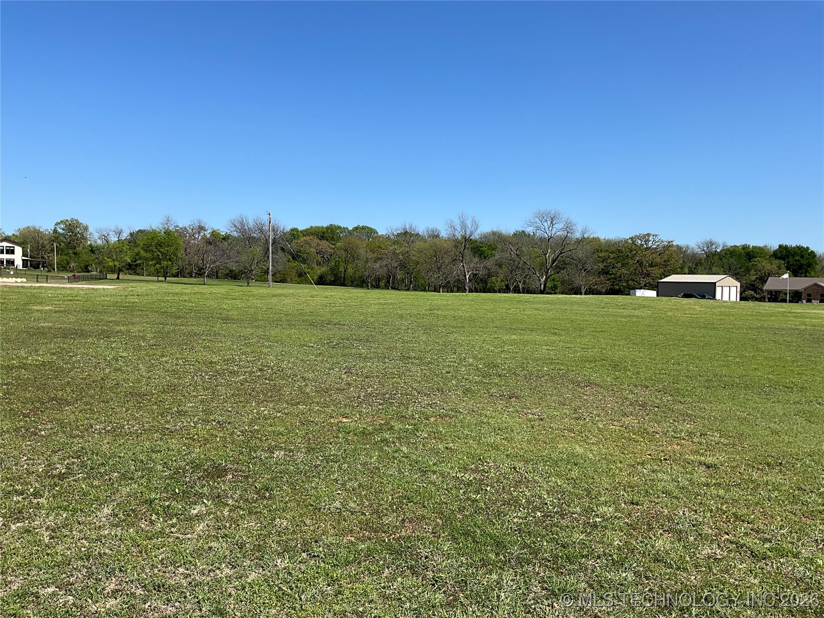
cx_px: 412
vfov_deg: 48.2
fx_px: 690
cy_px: 309
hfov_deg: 61.7
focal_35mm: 29
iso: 25
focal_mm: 3
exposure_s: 1/2141
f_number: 1.8
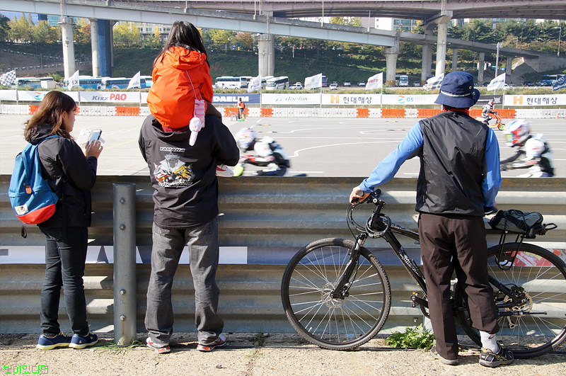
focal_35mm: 42
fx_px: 659
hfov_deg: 46.5
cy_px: 188
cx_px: 283
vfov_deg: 31.8
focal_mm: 28
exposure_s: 1/320
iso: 400
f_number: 9
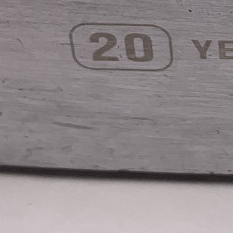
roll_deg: -1.5
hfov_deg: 9.3
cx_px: 383
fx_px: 1386
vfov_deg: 9.5
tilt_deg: -38.5
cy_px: -50
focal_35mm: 182
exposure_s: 1/337
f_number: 1.8
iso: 25
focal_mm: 4.25
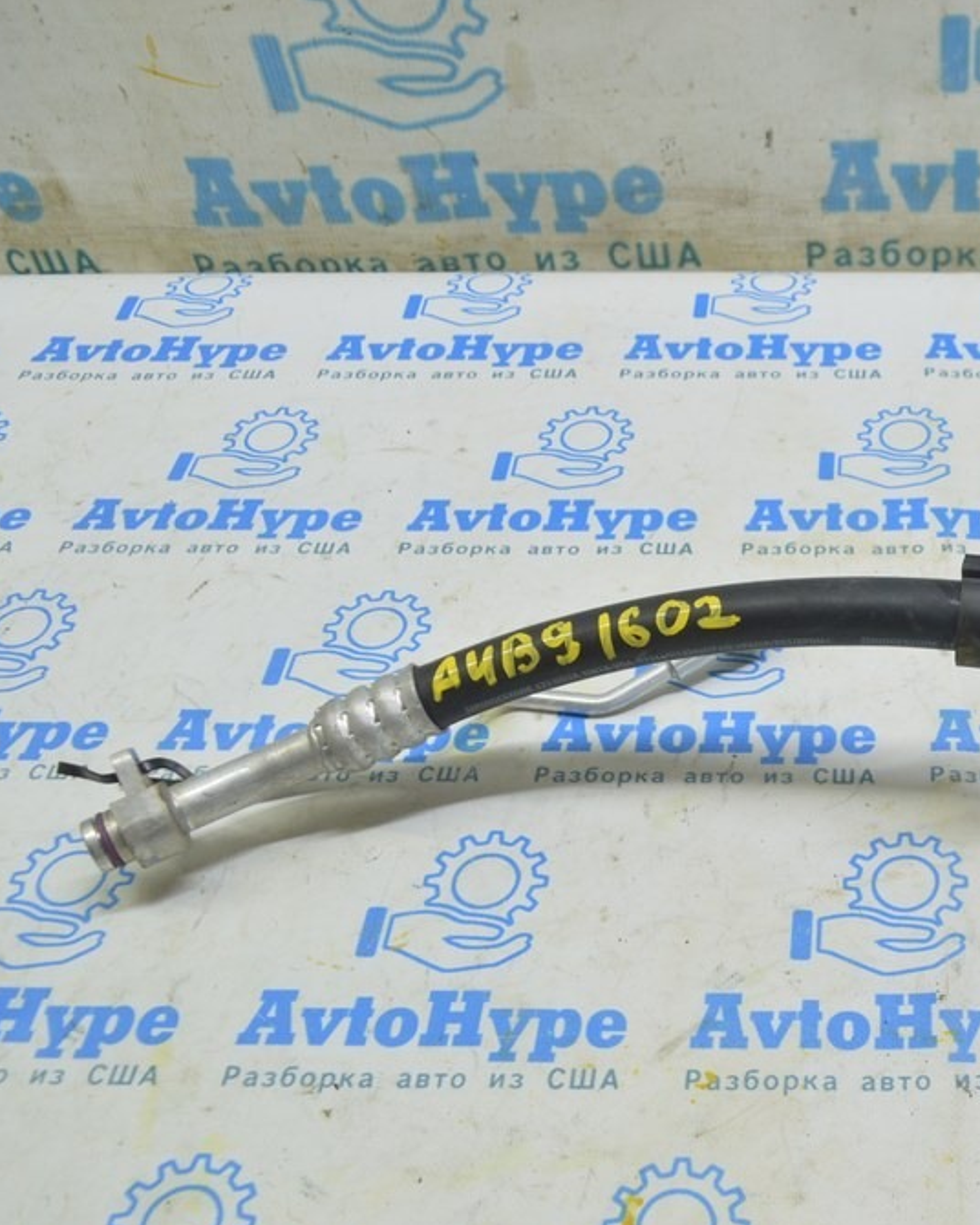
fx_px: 1559
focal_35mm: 43
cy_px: 615
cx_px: 863
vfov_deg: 42.9
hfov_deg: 33.3
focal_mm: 20
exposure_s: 1/20
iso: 400
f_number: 5.6
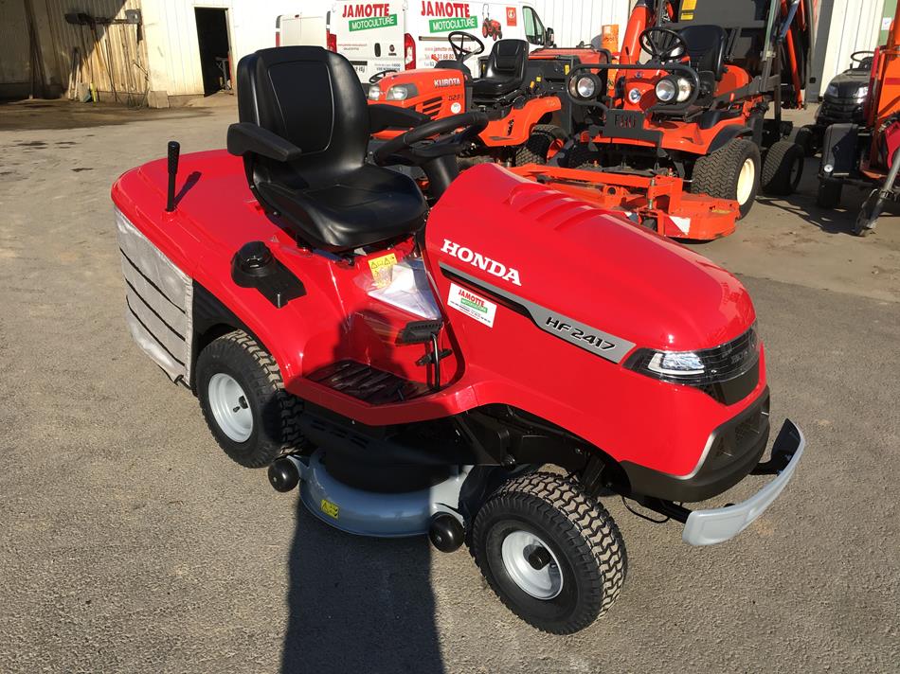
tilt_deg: -19.5
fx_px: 754
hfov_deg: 61.7
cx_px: 450
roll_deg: +0.4
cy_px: 337
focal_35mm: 29
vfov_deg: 48.2
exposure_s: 1/1099
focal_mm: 4.15
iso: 25
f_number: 2.2
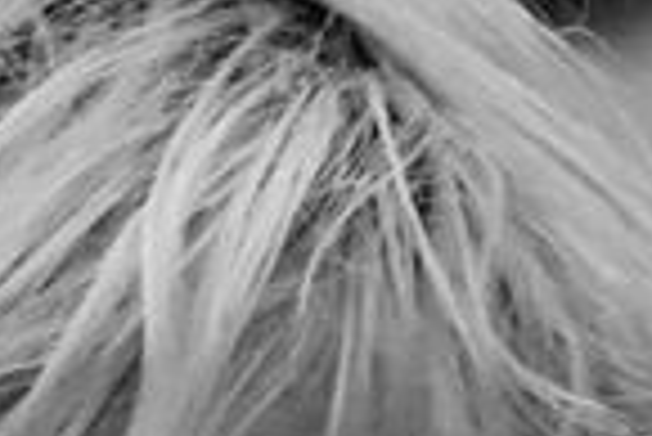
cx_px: 778
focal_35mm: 1951
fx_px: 35370
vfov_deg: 0.7
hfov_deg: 1.1
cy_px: 802
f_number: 6.3
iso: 3200
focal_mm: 210
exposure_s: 1/60
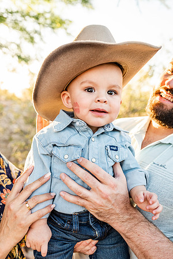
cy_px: 130
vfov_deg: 54.4
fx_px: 252
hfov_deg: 37.9
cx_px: 86
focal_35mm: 35
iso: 800
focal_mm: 35
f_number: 3.5
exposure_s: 1/800
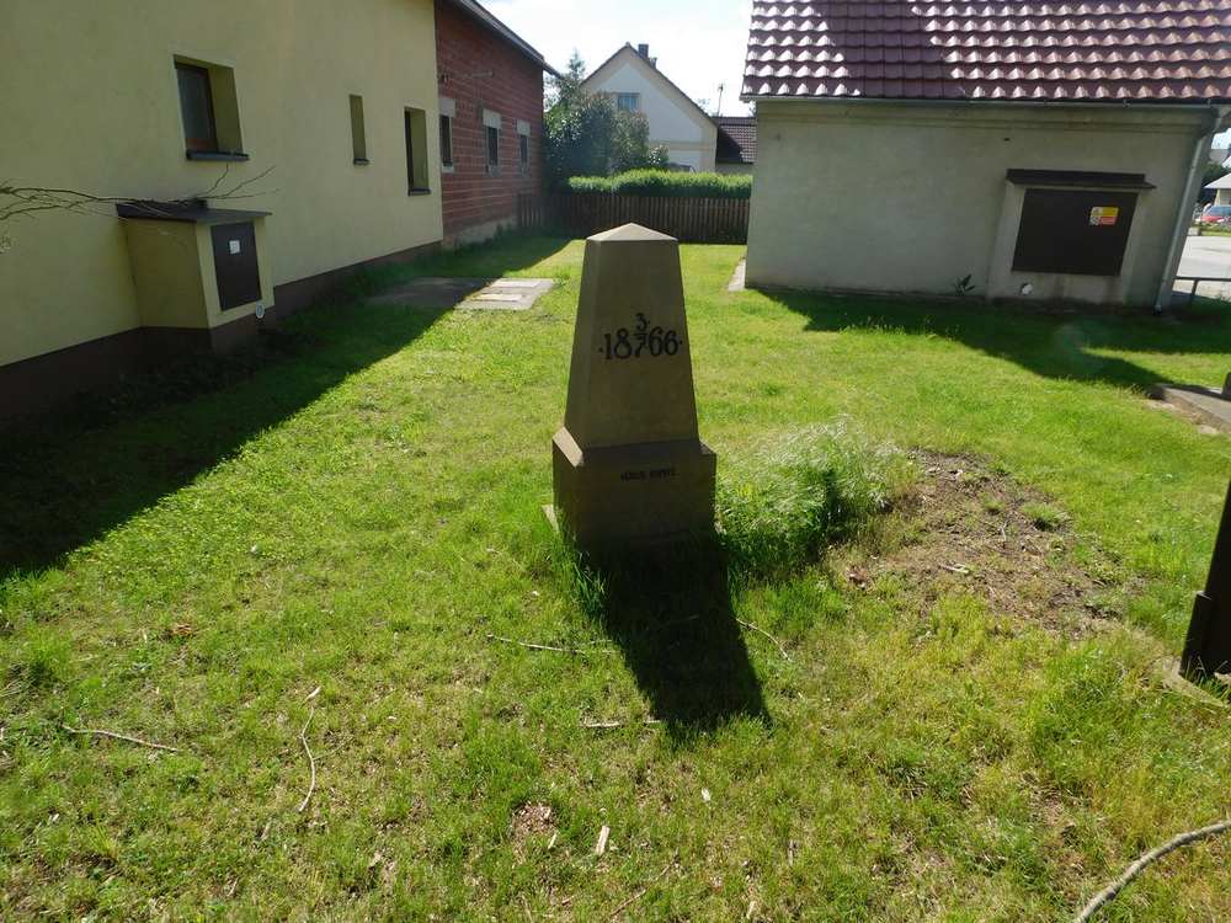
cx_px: 616
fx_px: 818
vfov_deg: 58.9
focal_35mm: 23
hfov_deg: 73.9
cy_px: 462
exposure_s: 1/1000
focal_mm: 4
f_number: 3
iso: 125
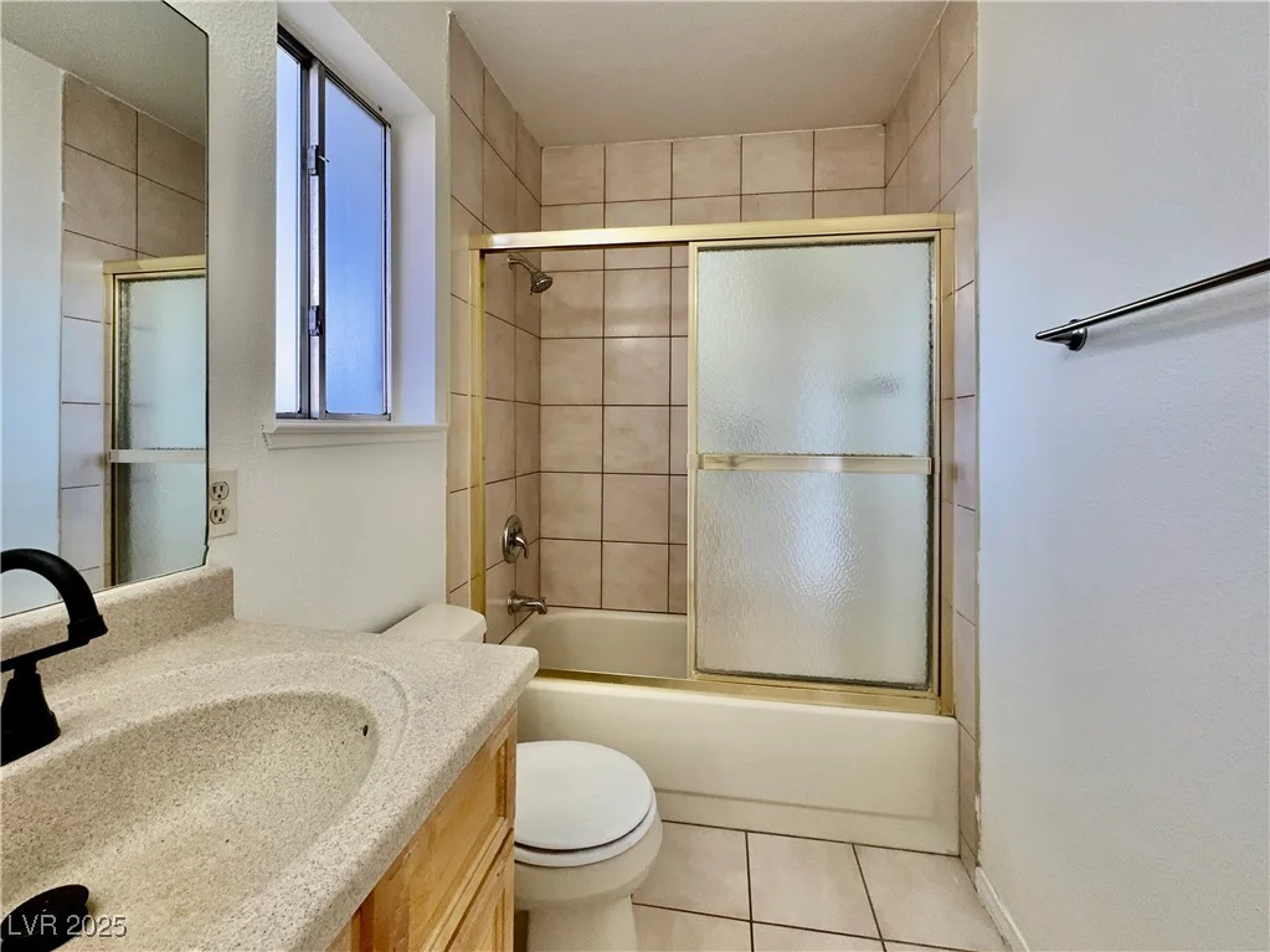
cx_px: 635
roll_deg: +1.1
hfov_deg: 102.1
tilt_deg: -5.3
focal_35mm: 14
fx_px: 514
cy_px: 476
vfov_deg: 85.7
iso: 100
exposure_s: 1/120
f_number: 2.2
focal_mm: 2.22
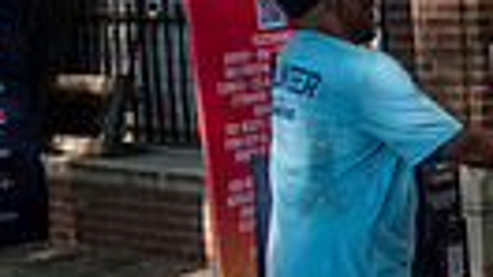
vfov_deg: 8.6
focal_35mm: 140
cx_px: 1007
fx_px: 1829
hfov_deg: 13.1
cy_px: 212
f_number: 3.5
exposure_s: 1/1600
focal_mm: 24
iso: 500
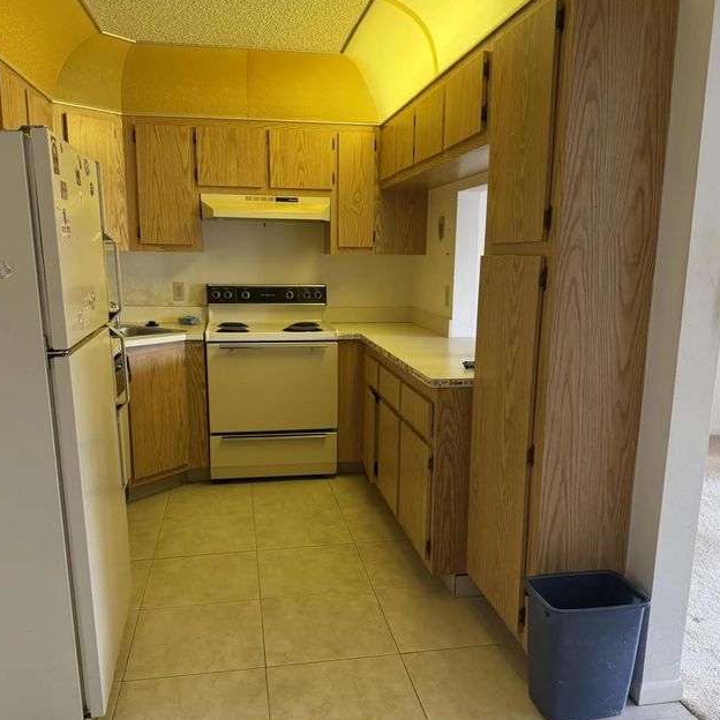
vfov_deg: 55.5
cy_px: 396
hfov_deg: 55.6
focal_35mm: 29
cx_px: 358
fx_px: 682
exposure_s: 1/90
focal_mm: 6.76
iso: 200
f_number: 1.78
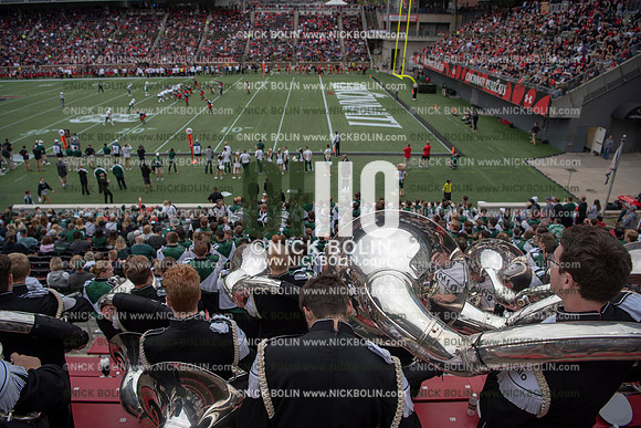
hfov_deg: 73.7
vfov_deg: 53.2
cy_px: 214
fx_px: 427
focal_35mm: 24
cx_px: 320
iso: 250
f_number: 3.5
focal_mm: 24
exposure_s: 1/1000
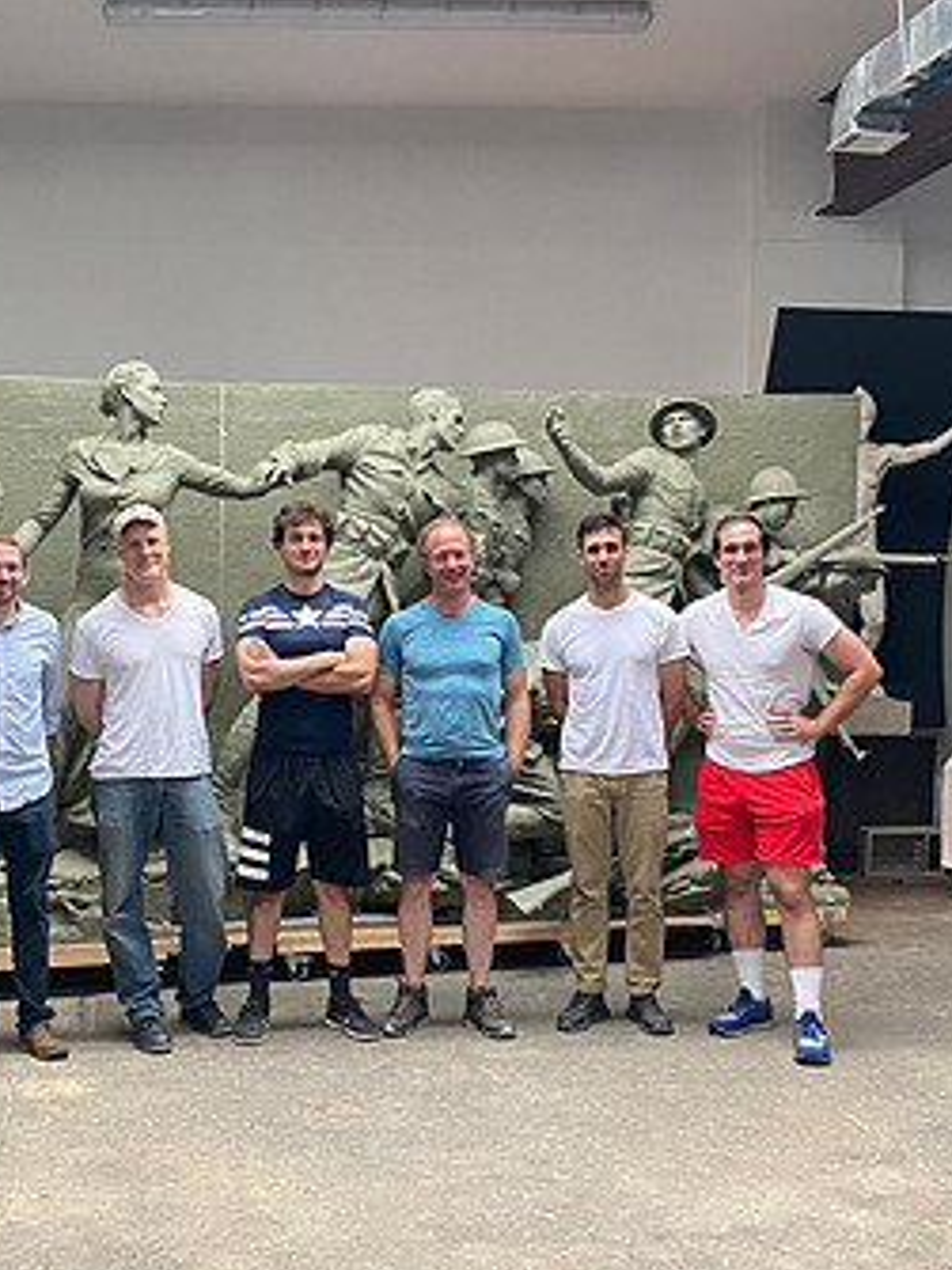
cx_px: 315
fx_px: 1651
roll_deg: +0.4
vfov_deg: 42.0
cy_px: 692
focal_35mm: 45
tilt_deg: -2.3
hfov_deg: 31.9
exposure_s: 1/82
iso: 125
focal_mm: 4.25
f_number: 1.8
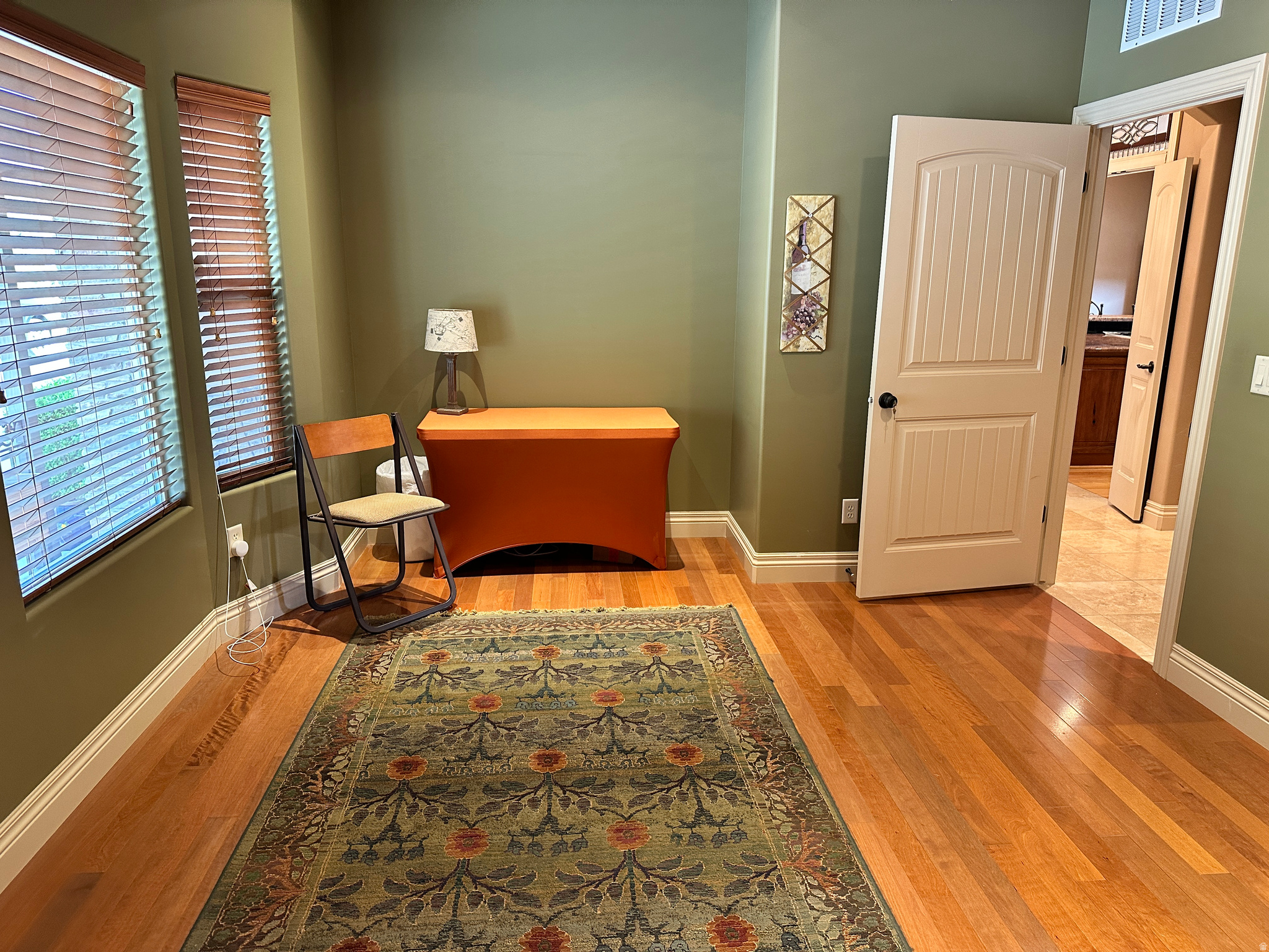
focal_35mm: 24
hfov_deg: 71.6
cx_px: 634
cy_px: 476
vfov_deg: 56.8
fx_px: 880
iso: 250
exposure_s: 1/60
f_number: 1.78
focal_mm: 6.86
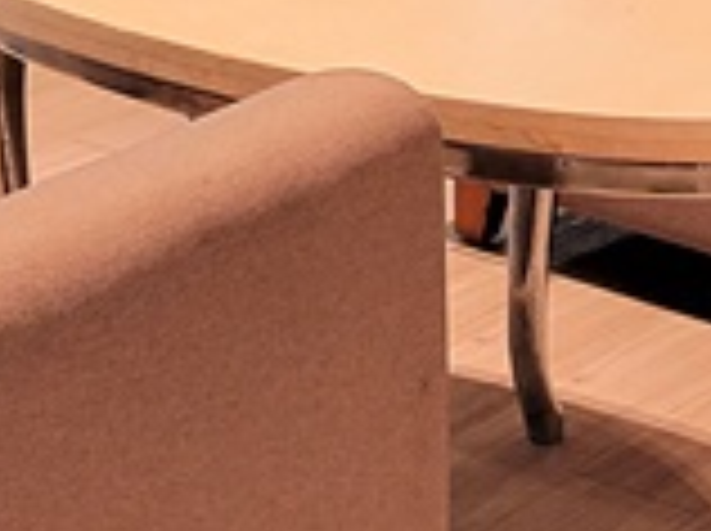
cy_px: -724
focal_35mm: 165
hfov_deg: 11.8
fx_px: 3384
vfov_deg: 8.3
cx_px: -117
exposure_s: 1/50
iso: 200
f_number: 1.8
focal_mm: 5.4
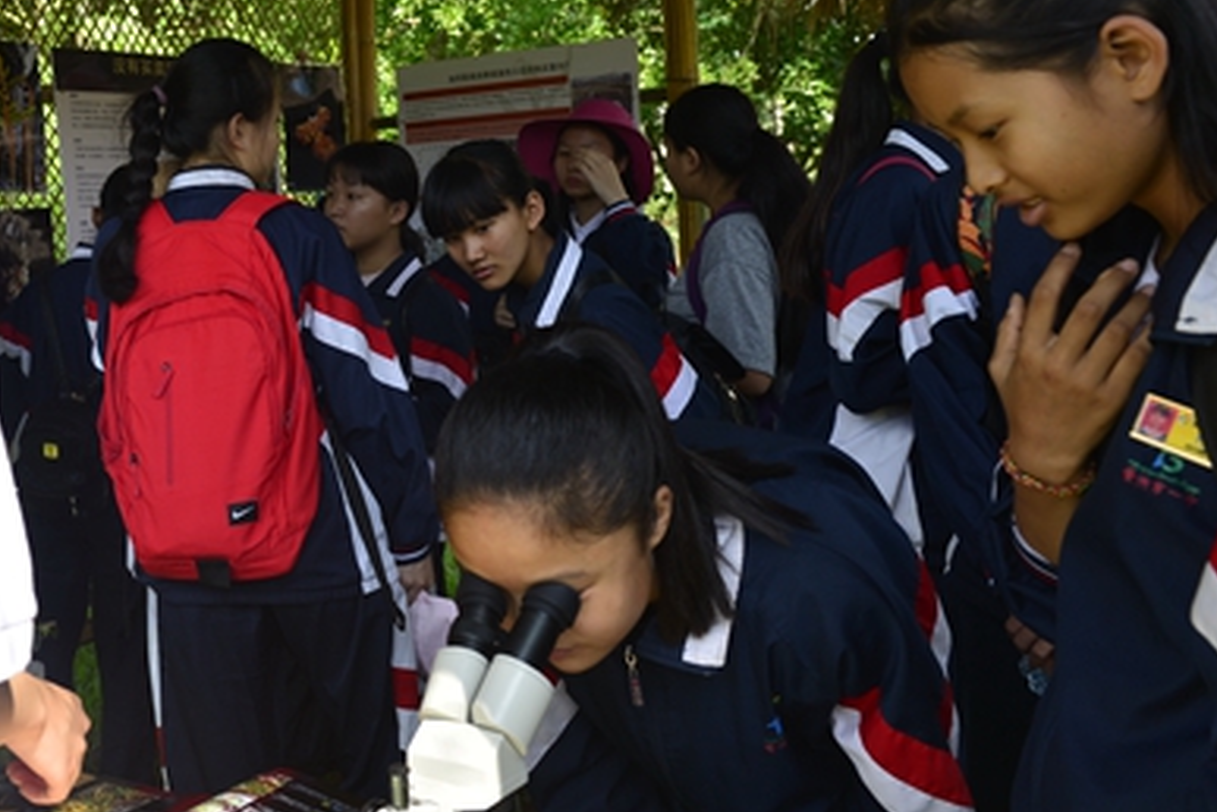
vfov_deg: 31.0
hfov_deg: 43.5
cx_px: 261
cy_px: 282
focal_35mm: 43
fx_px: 1454
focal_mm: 26
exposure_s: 1/320
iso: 200
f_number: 5.6
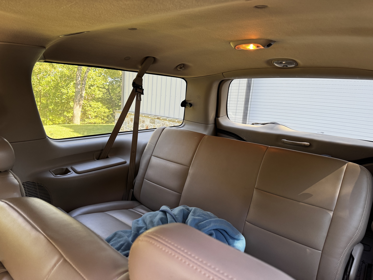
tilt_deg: -9.9
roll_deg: -5.3
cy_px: 140
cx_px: 186
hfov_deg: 71.6
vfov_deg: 56.8
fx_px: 259
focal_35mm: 24
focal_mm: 6.76
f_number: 1.78
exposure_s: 1/82
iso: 200
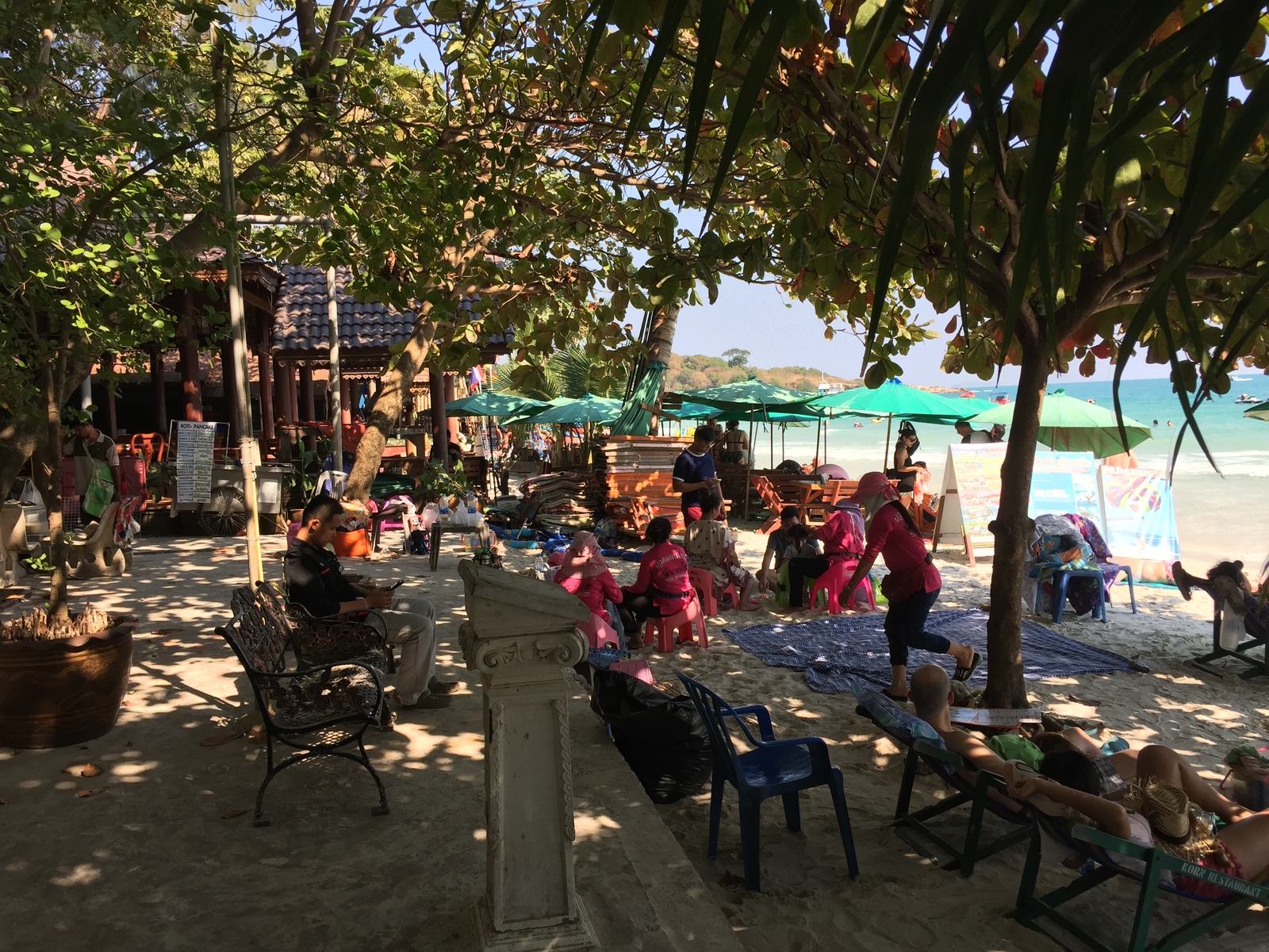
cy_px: 476
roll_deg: +0.7
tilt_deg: -3.9
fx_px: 1063
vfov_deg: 48.2
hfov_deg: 61.7
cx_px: 634
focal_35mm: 29
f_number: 2.2
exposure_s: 1/719
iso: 32
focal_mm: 4.15
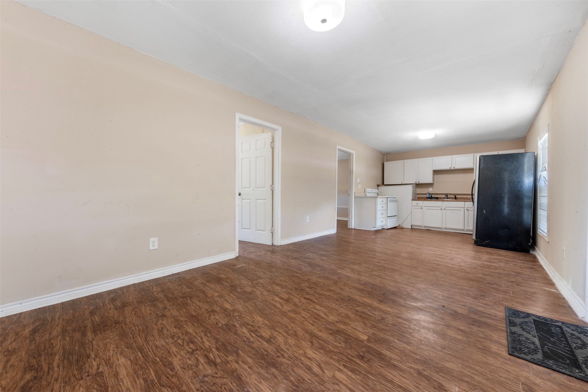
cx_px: 294
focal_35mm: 13
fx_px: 212
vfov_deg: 85.4
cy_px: 196
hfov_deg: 108.3
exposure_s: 8
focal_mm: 13
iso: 250
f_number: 9
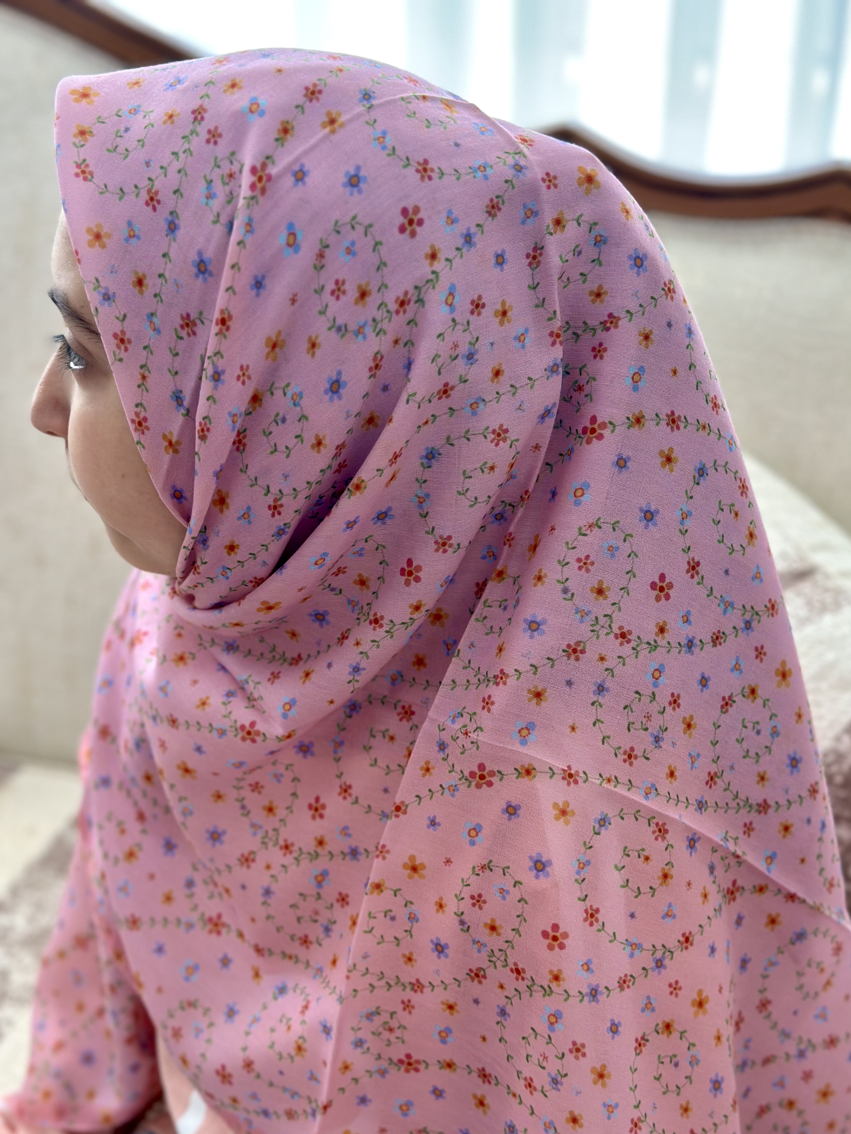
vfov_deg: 38.9
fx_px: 1606
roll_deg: -0.5
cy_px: 578
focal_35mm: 49
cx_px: 432
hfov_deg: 29.7
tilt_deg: -27.1
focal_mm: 6.86
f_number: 1.78
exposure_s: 1/100
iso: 100
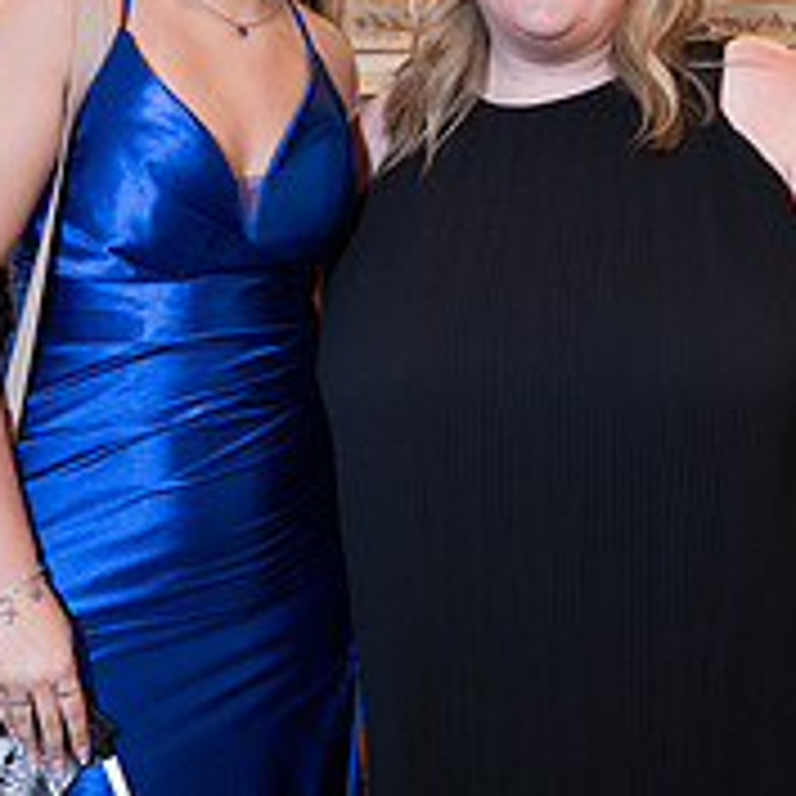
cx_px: 378
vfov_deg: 25.6
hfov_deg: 25.7
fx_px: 1743
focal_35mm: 67
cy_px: 272
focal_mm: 24
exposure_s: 1/60
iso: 1250
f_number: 4
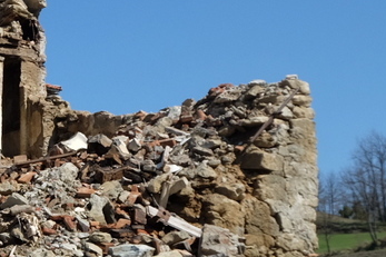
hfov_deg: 20.4
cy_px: 117
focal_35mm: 90
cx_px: -133
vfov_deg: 15.2
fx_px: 964
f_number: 7.1
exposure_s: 1/420
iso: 200
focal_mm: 17.4
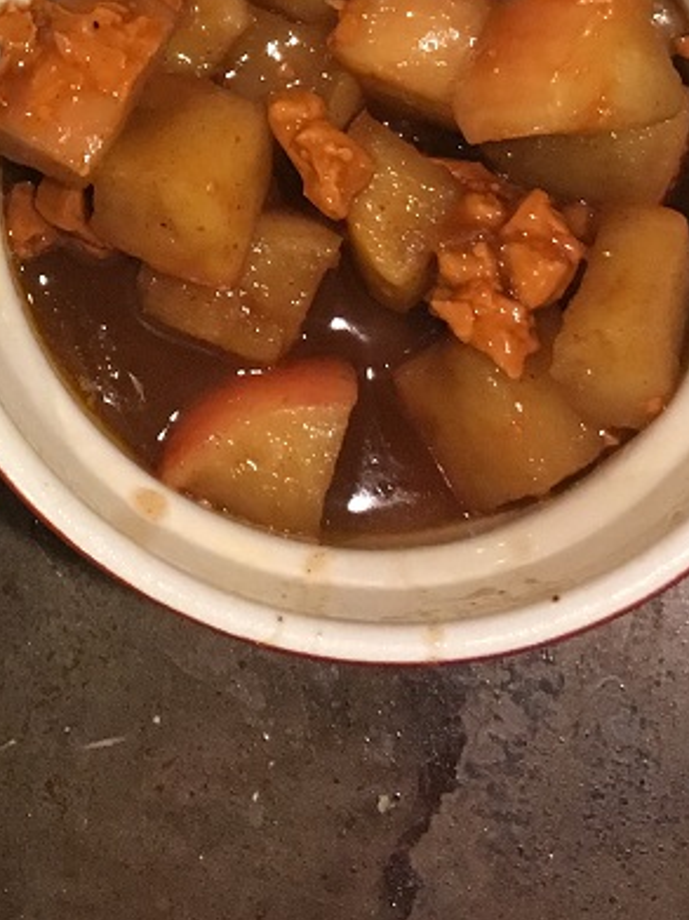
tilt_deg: -79.3
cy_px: -31
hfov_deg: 16.1
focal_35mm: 89
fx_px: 2363
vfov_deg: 21.2
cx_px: -85
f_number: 2.2
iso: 200
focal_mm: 4.15
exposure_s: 1/20
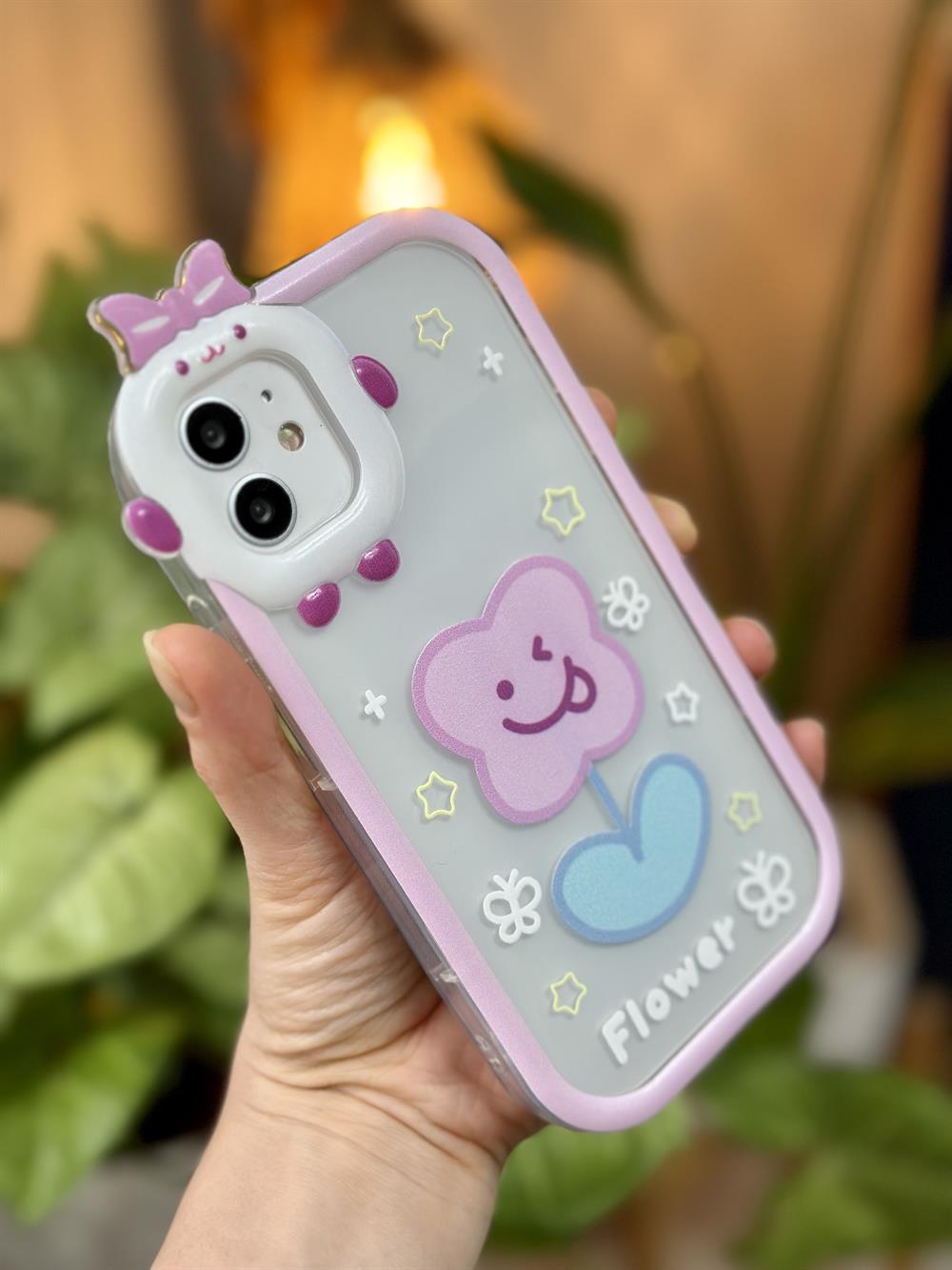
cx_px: 476
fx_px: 1760
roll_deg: +5.5
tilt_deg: -29.3
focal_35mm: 48
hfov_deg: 30.3
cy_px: 635
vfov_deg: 39.7
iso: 160
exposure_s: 1/100
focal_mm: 6.86
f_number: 1.78
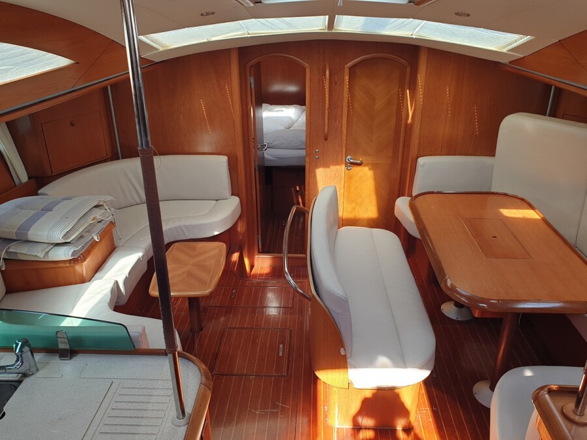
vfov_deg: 53.1
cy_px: 220
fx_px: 441
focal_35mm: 26
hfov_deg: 67.3
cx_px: 294
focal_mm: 4.3
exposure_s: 1/95
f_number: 2.4
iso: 50
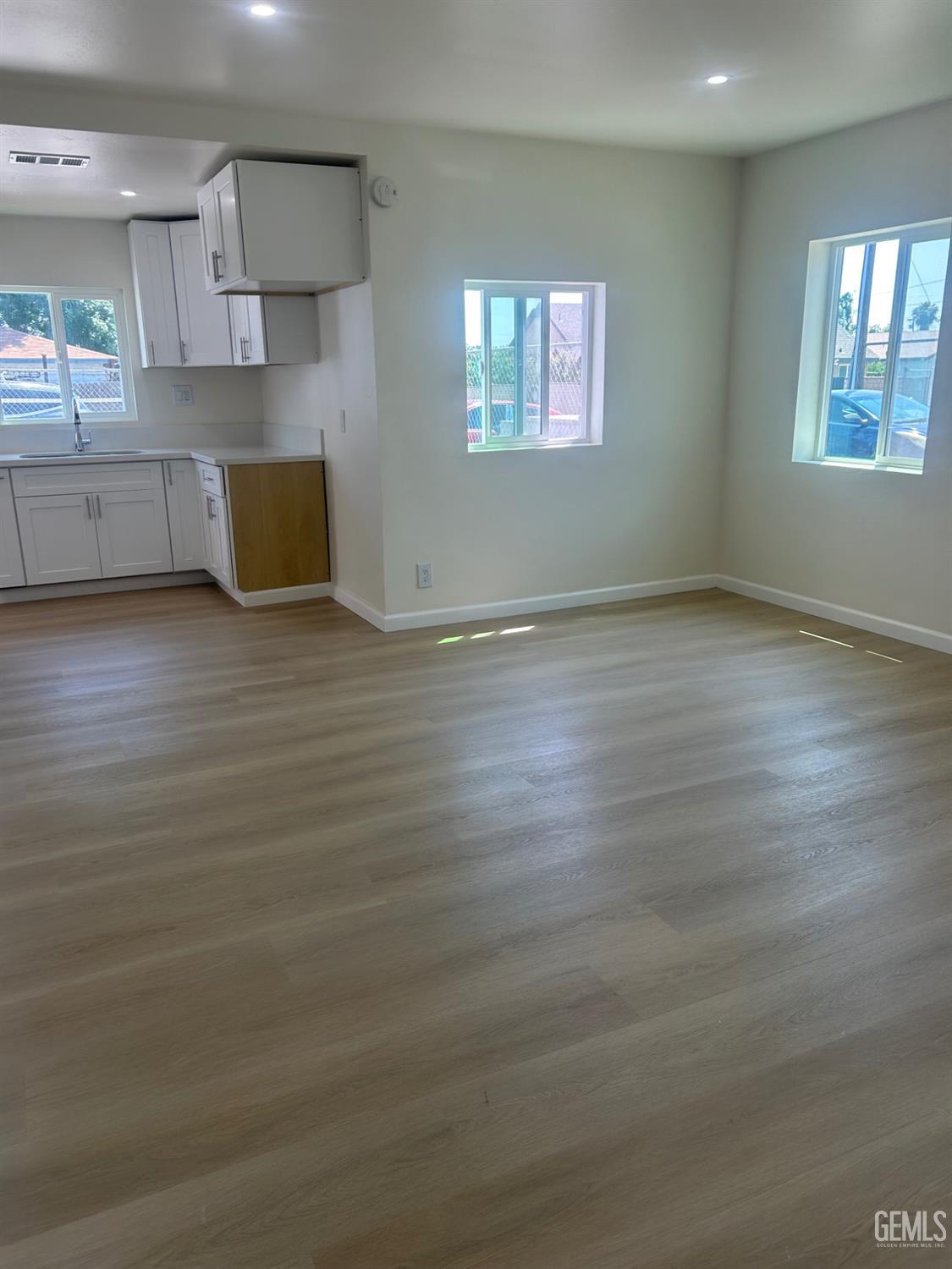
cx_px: 476
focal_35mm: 26
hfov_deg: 53.1
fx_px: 953
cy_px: 634
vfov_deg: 67.3
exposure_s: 1/260
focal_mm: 5.7
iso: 50
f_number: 1.5
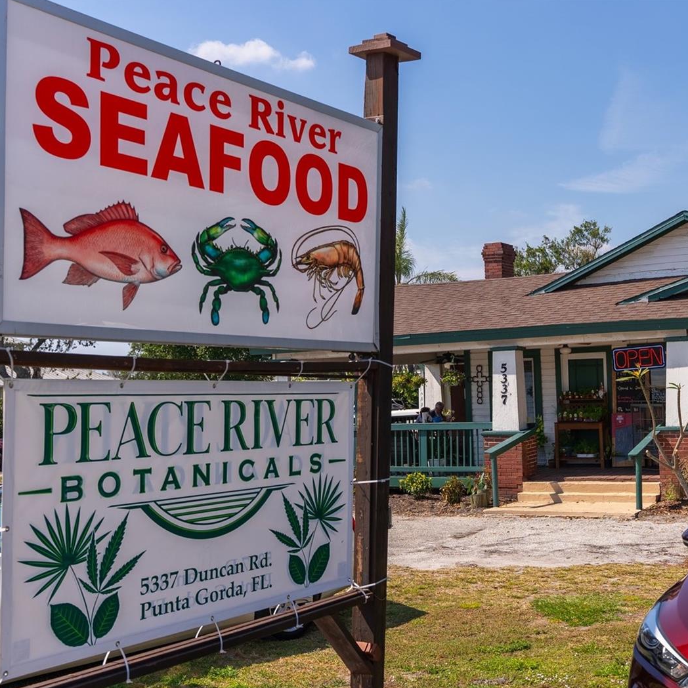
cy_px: 347
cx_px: 460
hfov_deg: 35.0
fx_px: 1079
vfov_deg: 35.4
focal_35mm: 48
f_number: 4.5
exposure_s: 1/1000
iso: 100
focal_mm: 37
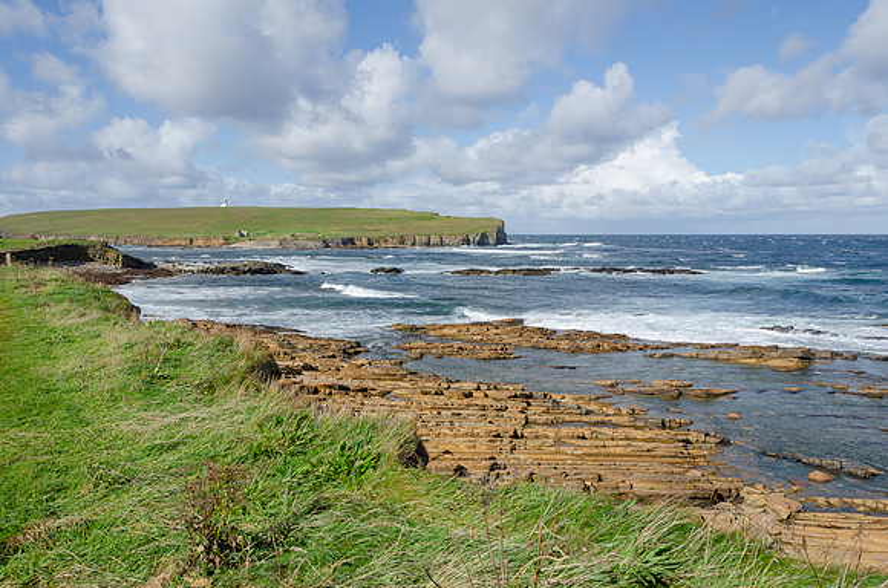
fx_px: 665
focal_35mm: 27
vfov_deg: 47.7
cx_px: 444
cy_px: 294
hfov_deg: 67.5
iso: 100
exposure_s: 1/250
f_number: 8
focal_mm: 18
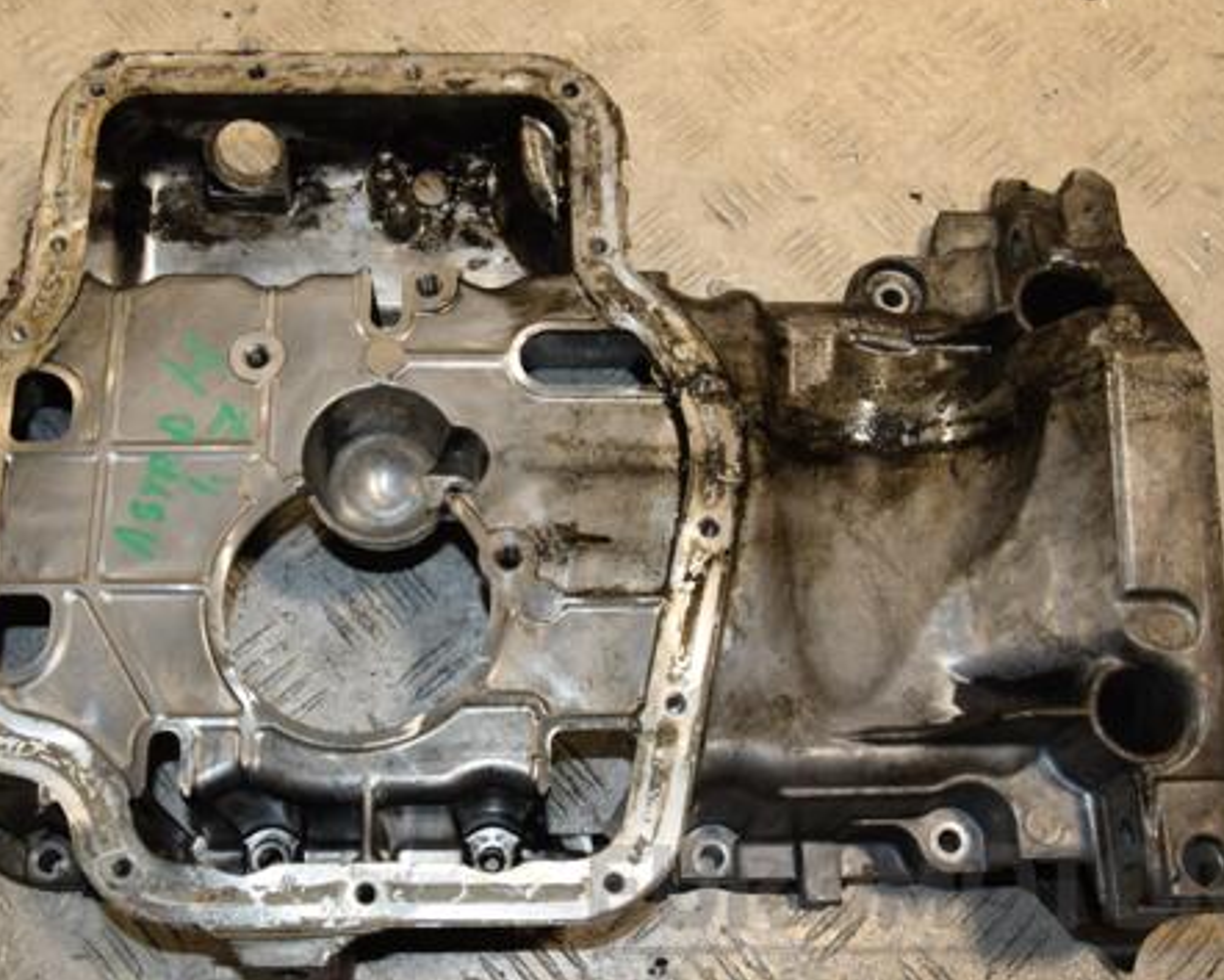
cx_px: 537
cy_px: 518
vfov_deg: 35.7
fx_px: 1522
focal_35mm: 42
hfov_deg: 43.7
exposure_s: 1/200
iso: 800
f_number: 7.1
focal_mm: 22
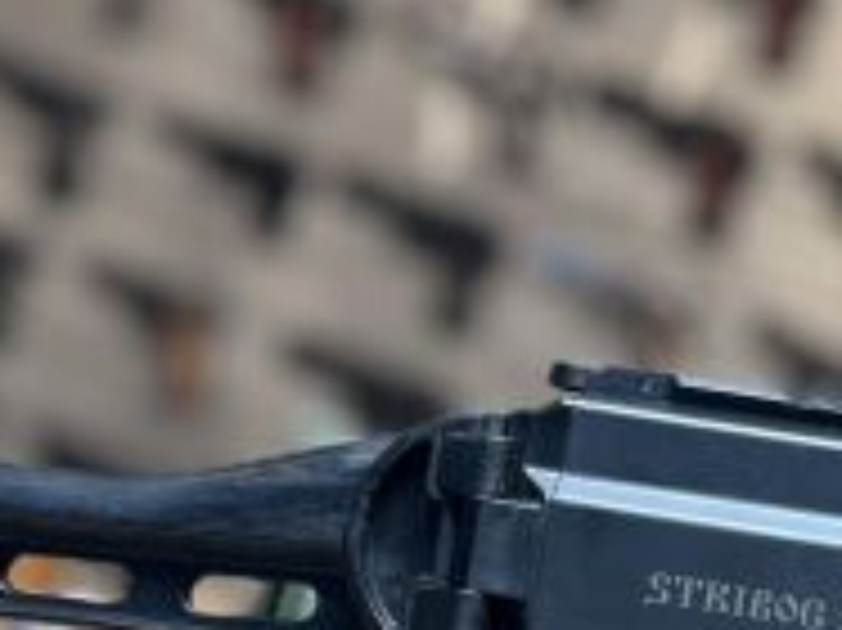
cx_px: 916
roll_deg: -19.9
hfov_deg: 16.5
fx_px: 2820
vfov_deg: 12.5
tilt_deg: -2.4
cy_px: 682
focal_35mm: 116
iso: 80
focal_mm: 5.7
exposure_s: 1/50
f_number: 1.5
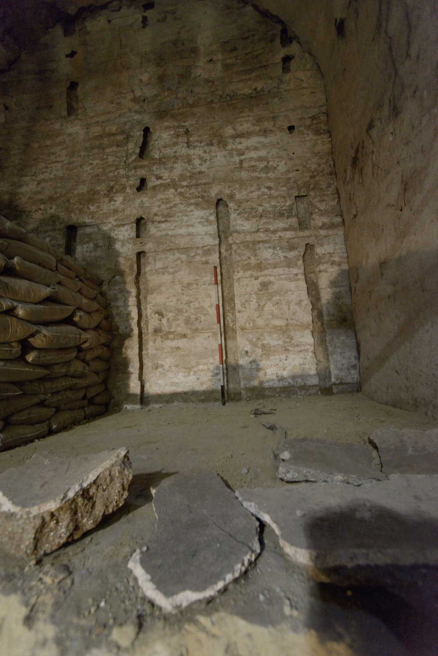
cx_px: 219
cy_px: 328
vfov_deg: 104.2
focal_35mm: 14
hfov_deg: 81.3
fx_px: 255
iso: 3200
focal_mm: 14
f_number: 3.5
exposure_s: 1/80
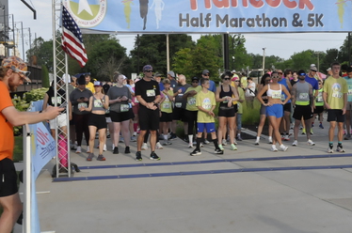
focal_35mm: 75
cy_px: 103
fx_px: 732
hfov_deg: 26.8
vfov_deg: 18.1
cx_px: 244
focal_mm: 34
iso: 2000
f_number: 9
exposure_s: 1/2000
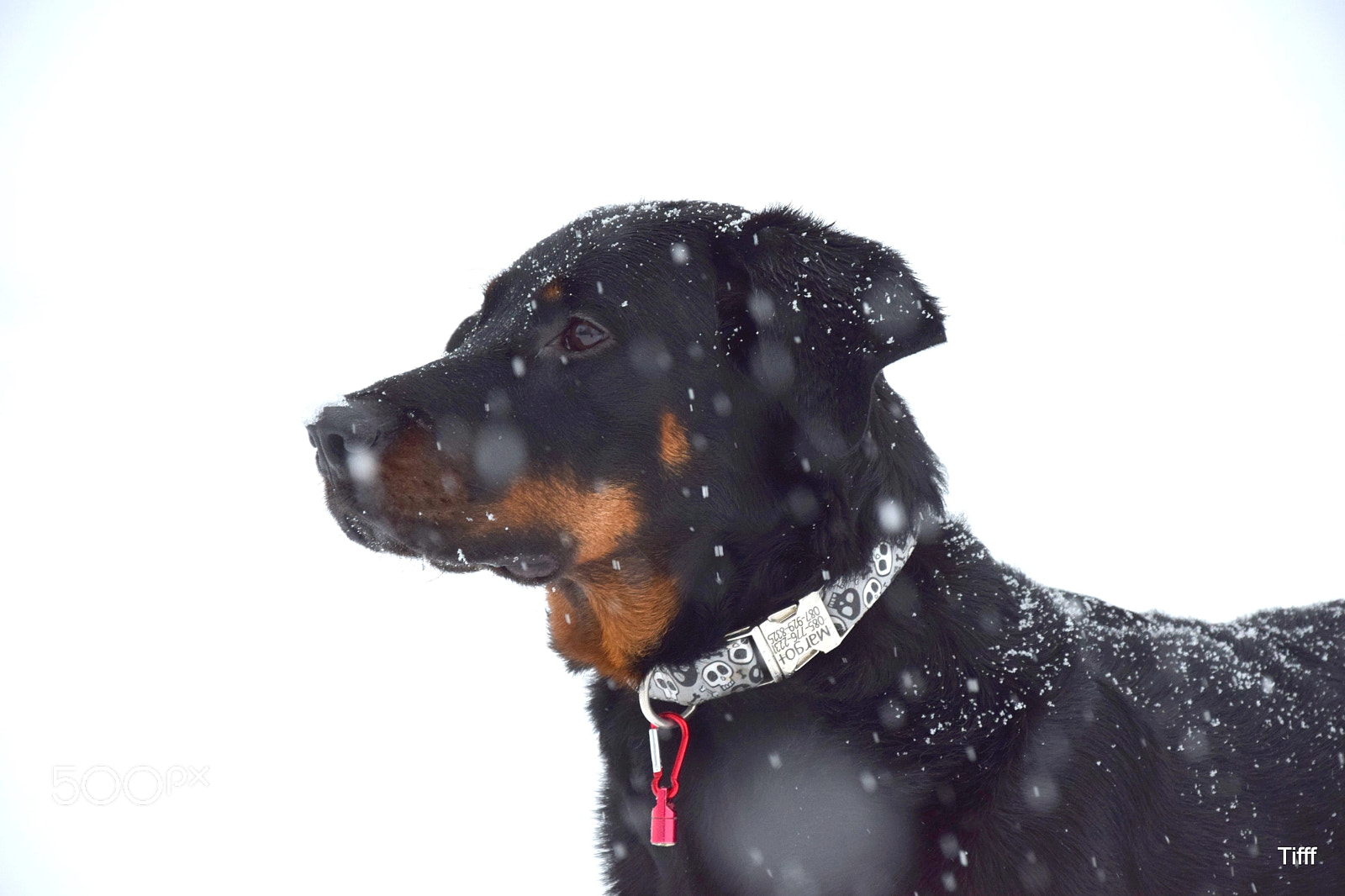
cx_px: 672
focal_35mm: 158
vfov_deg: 8.7
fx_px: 5883
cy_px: 448
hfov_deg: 13.0
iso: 720
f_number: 5.6
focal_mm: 105
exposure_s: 1/250
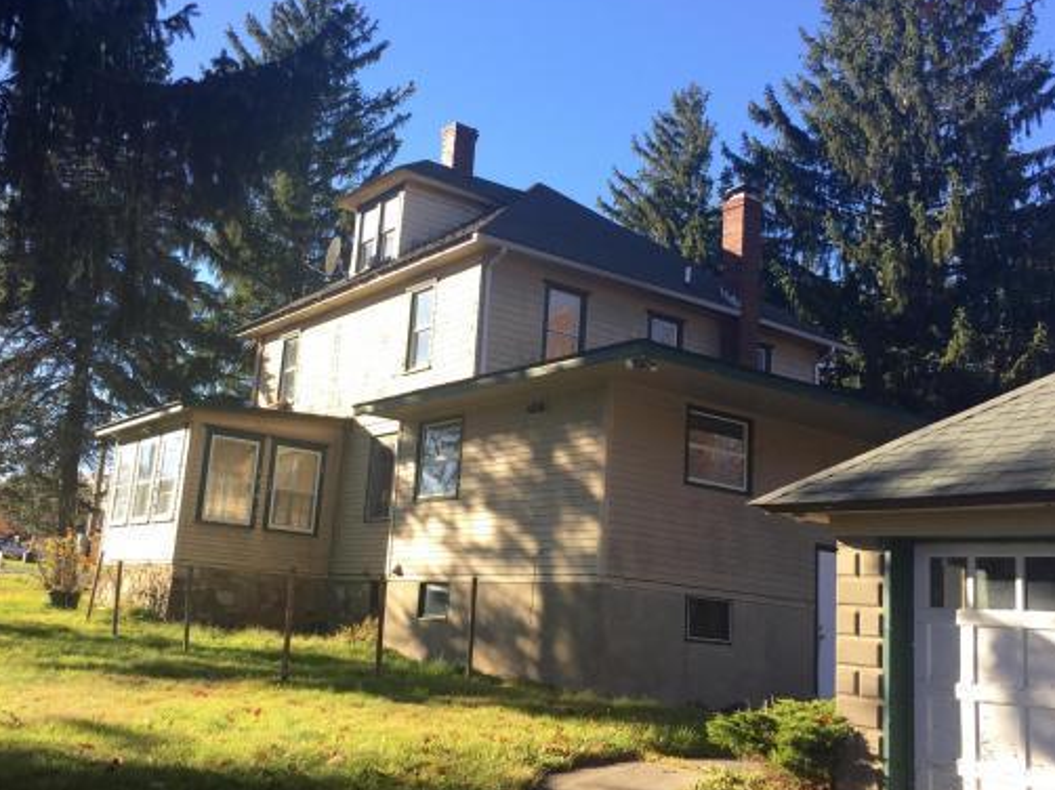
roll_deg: -5.0
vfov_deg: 38.6
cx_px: 462
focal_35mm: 37
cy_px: 372
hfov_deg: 50.0
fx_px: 1127
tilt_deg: +12.7
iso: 32
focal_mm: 4.15
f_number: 2.2
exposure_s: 1/416
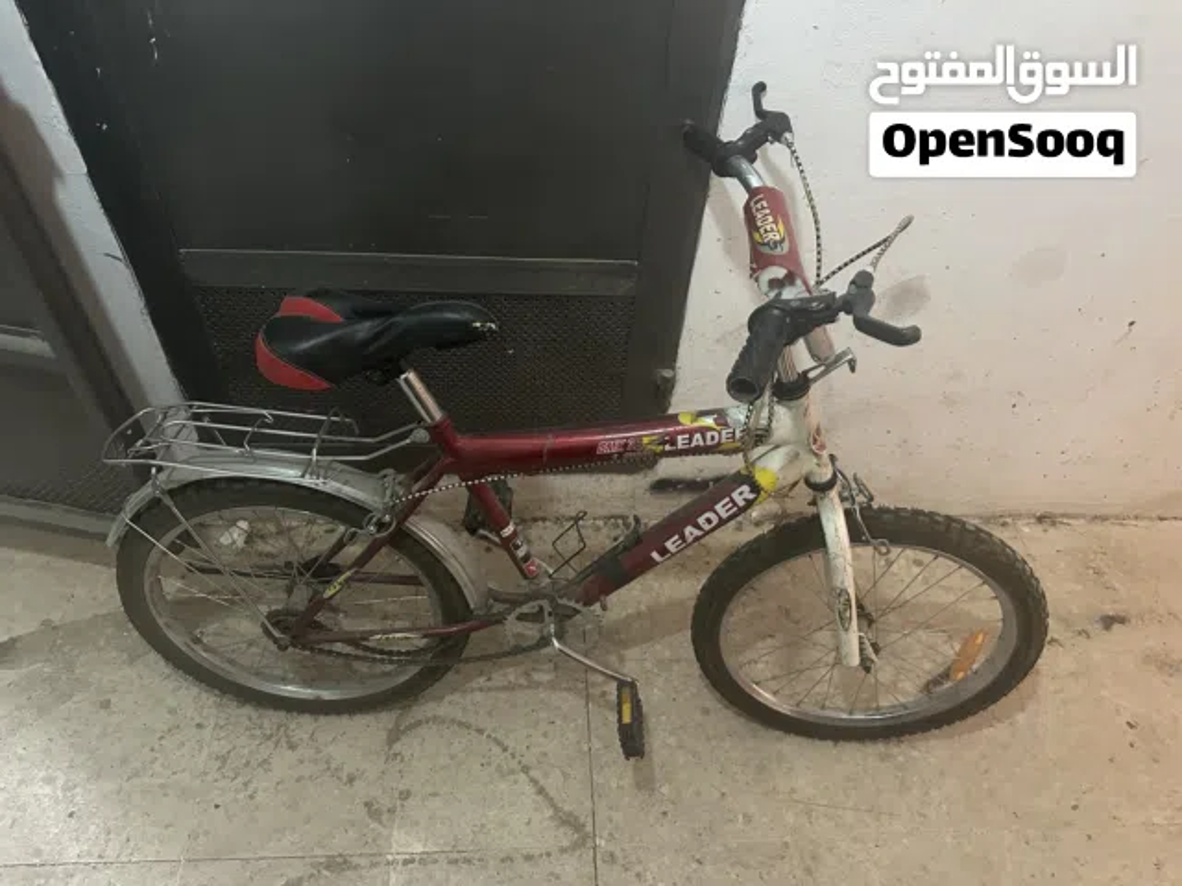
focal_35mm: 24
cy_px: 443
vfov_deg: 56.8
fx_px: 820
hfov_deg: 71.6
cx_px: 591
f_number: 1.78
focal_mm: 6.86
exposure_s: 1/33
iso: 800
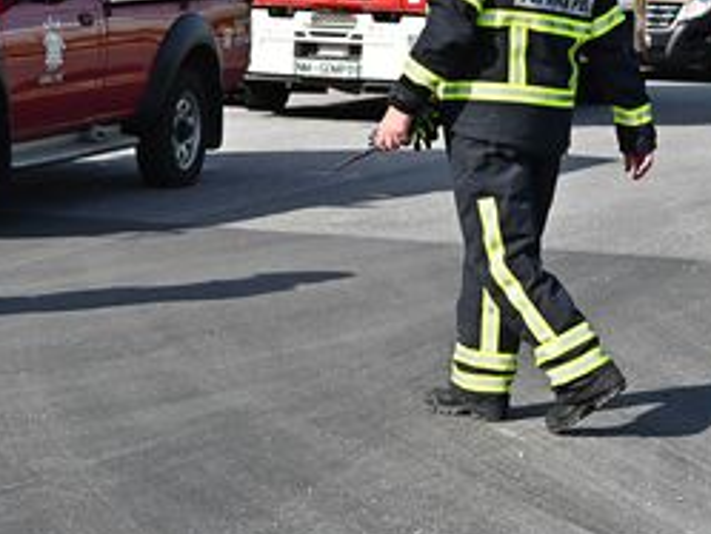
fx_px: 2856
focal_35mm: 139
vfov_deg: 10.7
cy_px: 134
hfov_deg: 14.2
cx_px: 206
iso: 1600
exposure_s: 1/6400
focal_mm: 80
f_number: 7.1
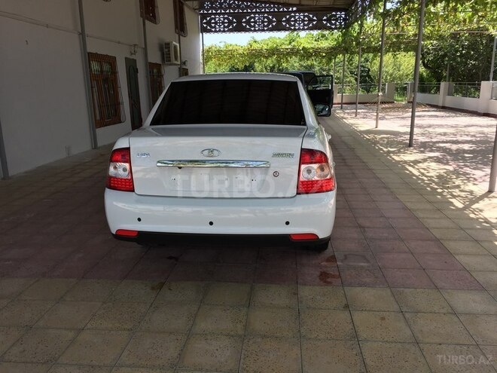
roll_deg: +0.7
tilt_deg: -12.9
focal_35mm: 29
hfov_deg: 61.7
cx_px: 248
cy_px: 186
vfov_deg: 48.2
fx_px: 416
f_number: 2.2
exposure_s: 1/565
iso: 32
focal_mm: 4.15
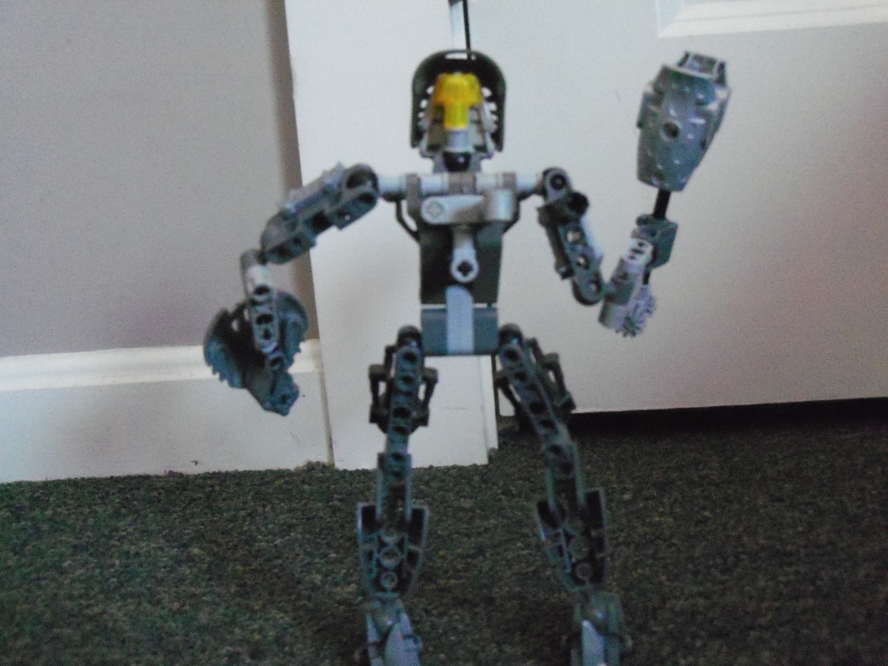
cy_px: 333
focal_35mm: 35
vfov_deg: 40.7
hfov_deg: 52.6
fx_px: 898
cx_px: 444
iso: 800
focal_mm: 6.3
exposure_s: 1/80
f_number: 3
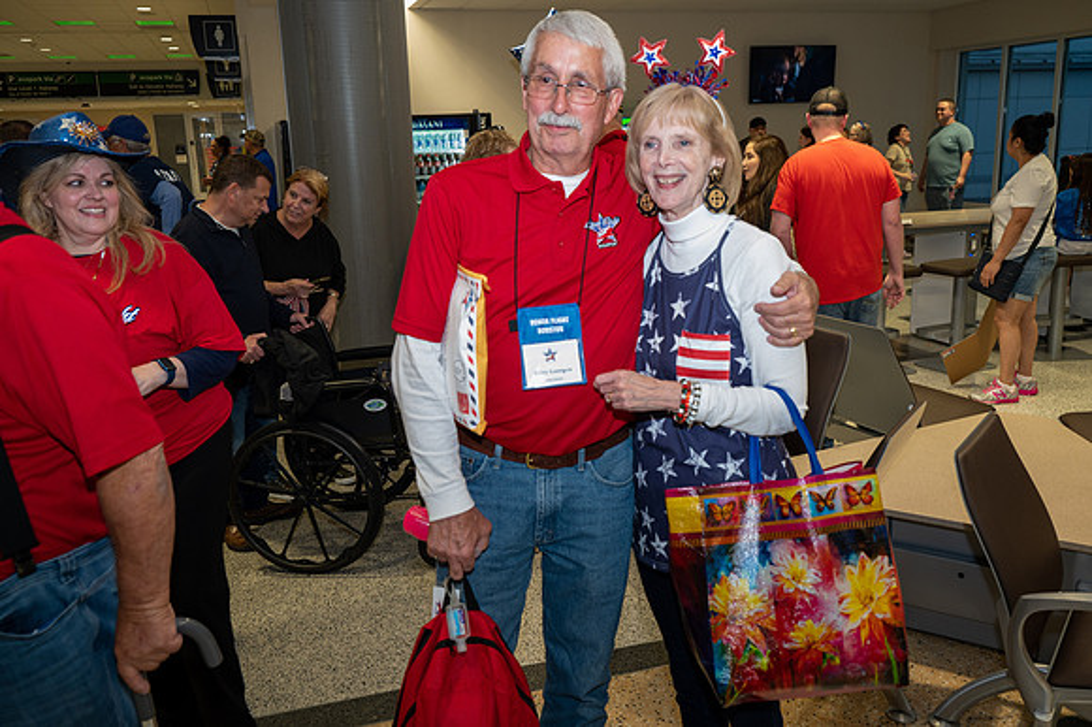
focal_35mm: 31
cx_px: 546
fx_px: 940
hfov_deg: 60.3
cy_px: 364
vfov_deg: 42.3
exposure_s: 1/50
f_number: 4.5
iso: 2000
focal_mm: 31
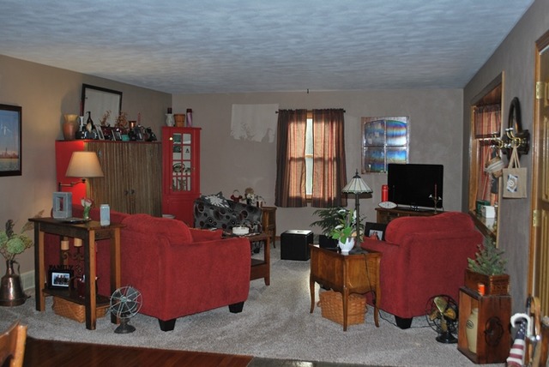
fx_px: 595
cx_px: 274
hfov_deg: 49.5
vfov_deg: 34.3
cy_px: 184
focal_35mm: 39
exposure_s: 1/60
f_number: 4.2
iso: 200
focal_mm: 26
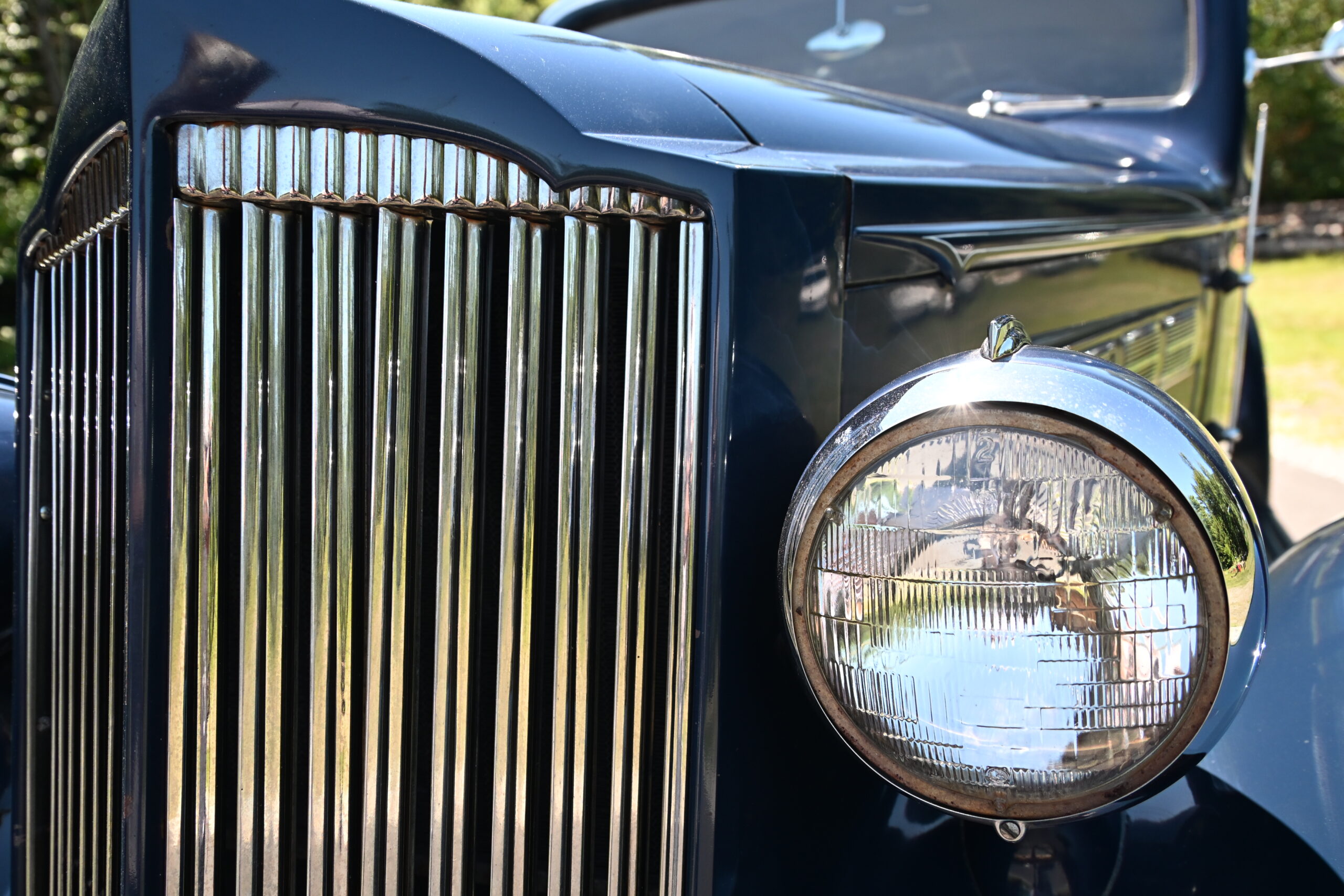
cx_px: 672
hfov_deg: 59.5
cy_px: 448
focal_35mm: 32
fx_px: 1176
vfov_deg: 41.7
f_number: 4
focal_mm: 21
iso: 400
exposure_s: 1/250
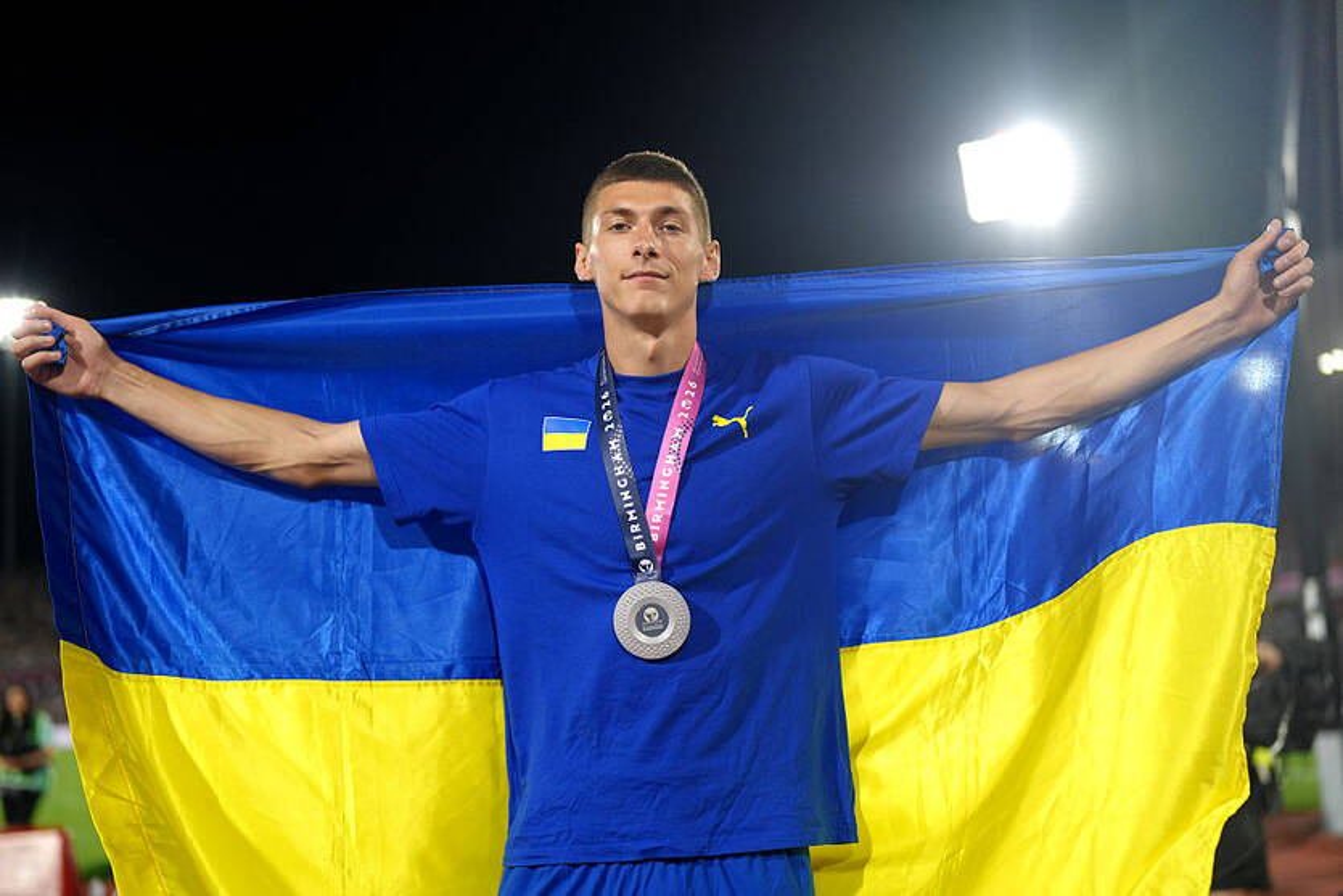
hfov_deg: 39.6
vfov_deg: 27.0
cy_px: 448
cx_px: 672
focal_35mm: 50
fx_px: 1865
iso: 1000
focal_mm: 50
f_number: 1.4
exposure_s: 1/3200
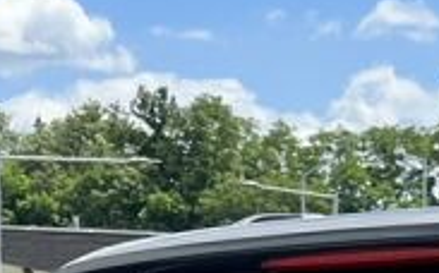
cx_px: 421
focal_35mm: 206
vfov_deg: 5.8
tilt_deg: -12.8
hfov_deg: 10.1
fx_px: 2462
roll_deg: -1.8
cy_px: 864
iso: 50
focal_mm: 5.1
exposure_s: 1/2571
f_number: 1.6
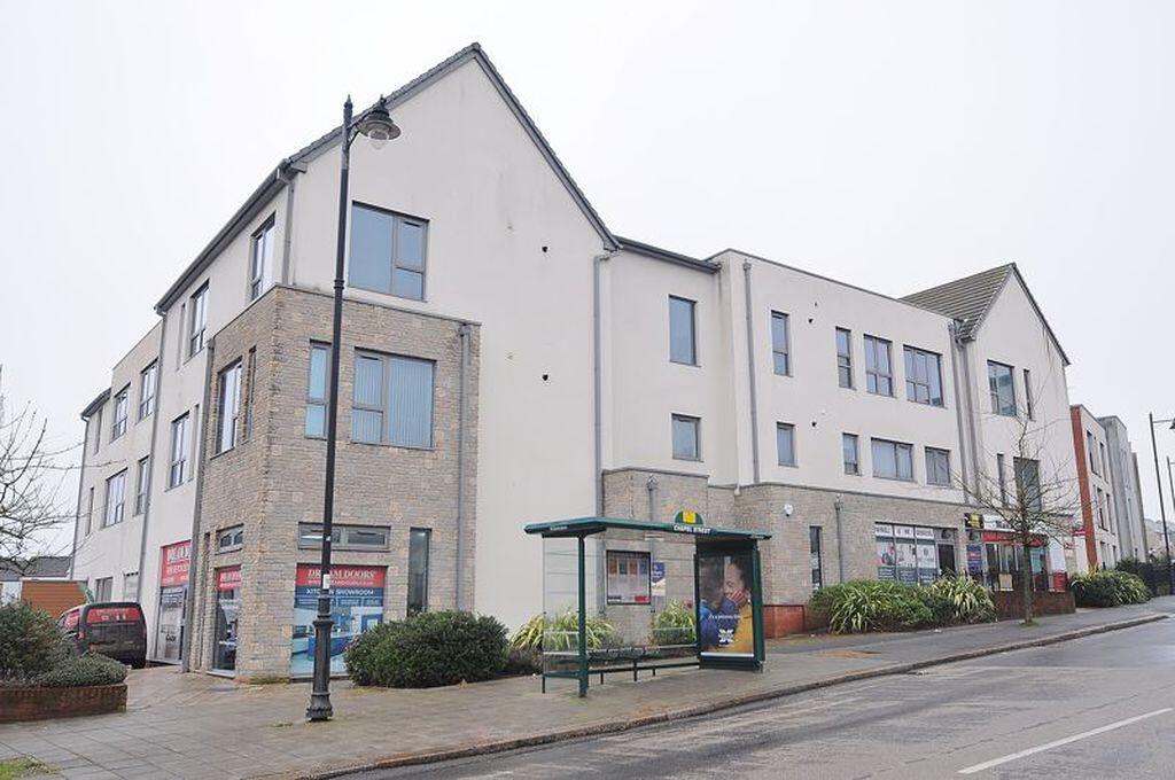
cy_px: 390
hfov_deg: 64.6
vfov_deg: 45.6
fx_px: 929
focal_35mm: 28
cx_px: 588
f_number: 7.1
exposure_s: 1/100
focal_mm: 19
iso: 640
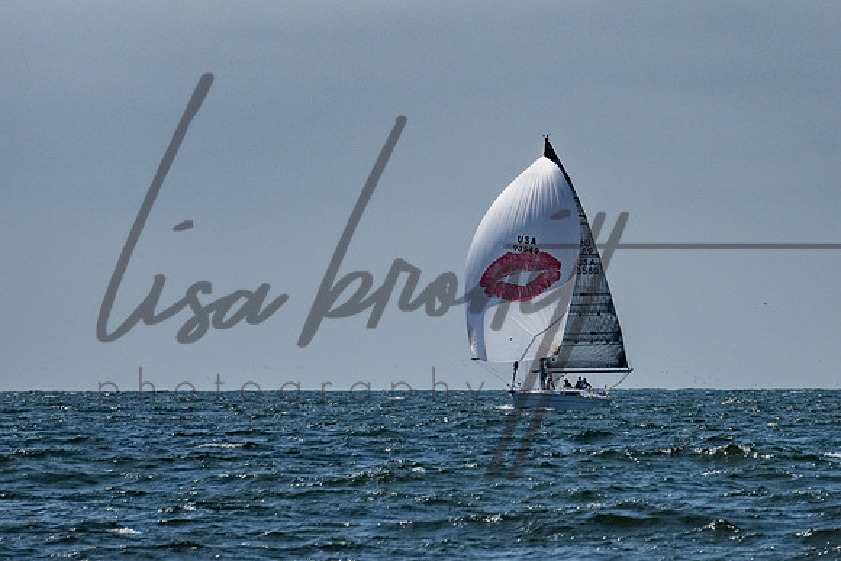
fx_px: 10518
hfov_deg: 4.6
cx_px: 590
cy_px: -58
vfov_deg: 3.1
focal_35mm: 450
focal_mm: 200
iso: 200
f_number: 6.3
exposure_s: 1/5000
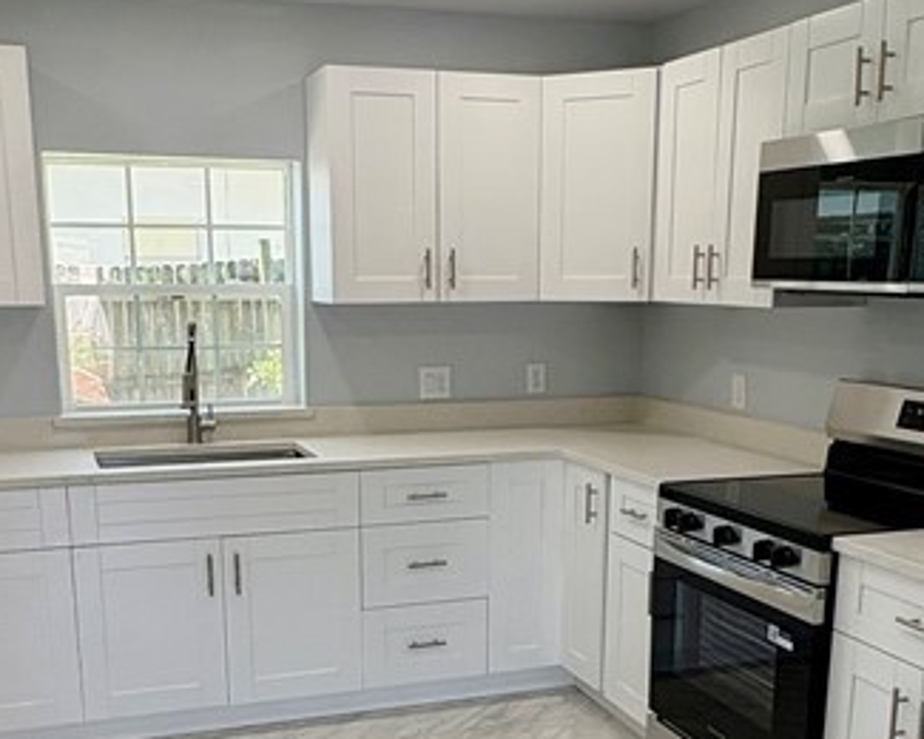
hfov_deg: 42.9
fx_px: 1176
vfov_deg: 34.2
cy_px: 554
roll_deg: -1.0
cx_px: 441
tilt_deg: -11.5
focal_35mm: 43
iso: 64
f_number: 2.2
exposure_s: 1/130
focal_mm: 2.22
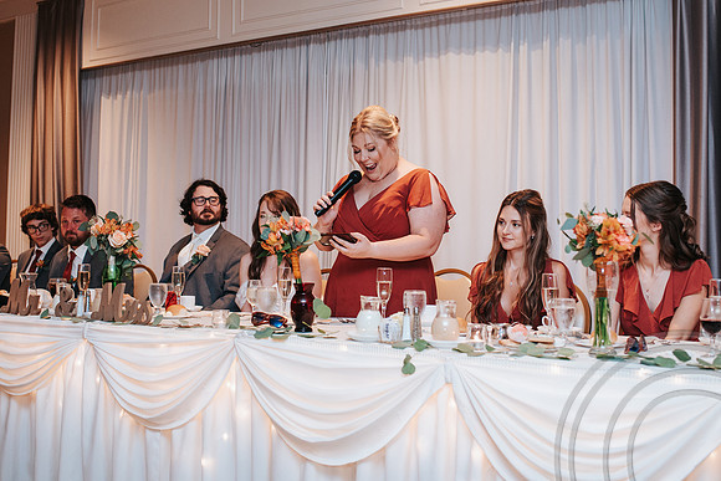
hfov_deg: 44.5
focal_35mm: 44
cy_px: 179
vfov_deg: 30.4
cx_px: 360
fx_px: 882
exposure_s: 1/160
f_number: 2.8
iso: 1000
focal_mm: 35
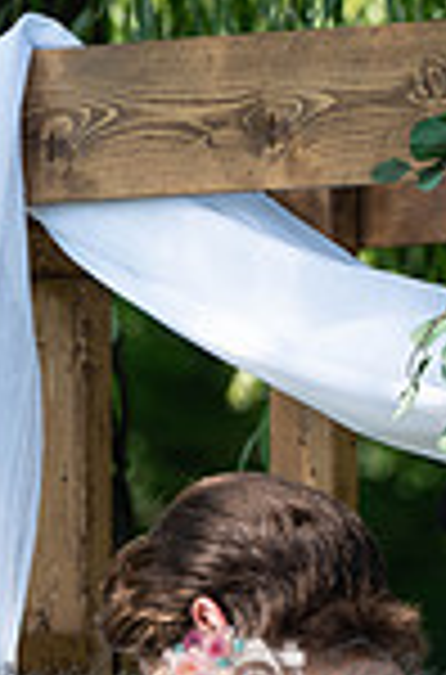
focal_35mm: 526
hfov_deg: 2.6
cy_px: 846
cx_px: -16
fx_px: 9843
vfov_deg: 3.9
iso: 200
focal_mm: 175
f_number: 5
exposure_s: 1/500
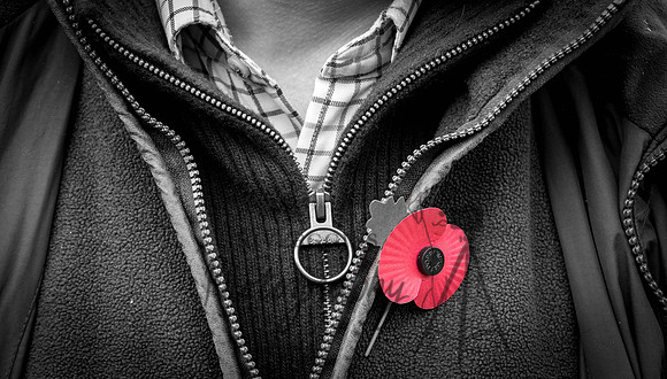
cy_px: 263
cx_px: 291
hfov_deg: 17.7
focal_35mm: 121
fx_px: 2143
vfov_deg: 10.1
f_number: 5.6
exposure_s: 1/250
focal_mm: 65
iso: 1400
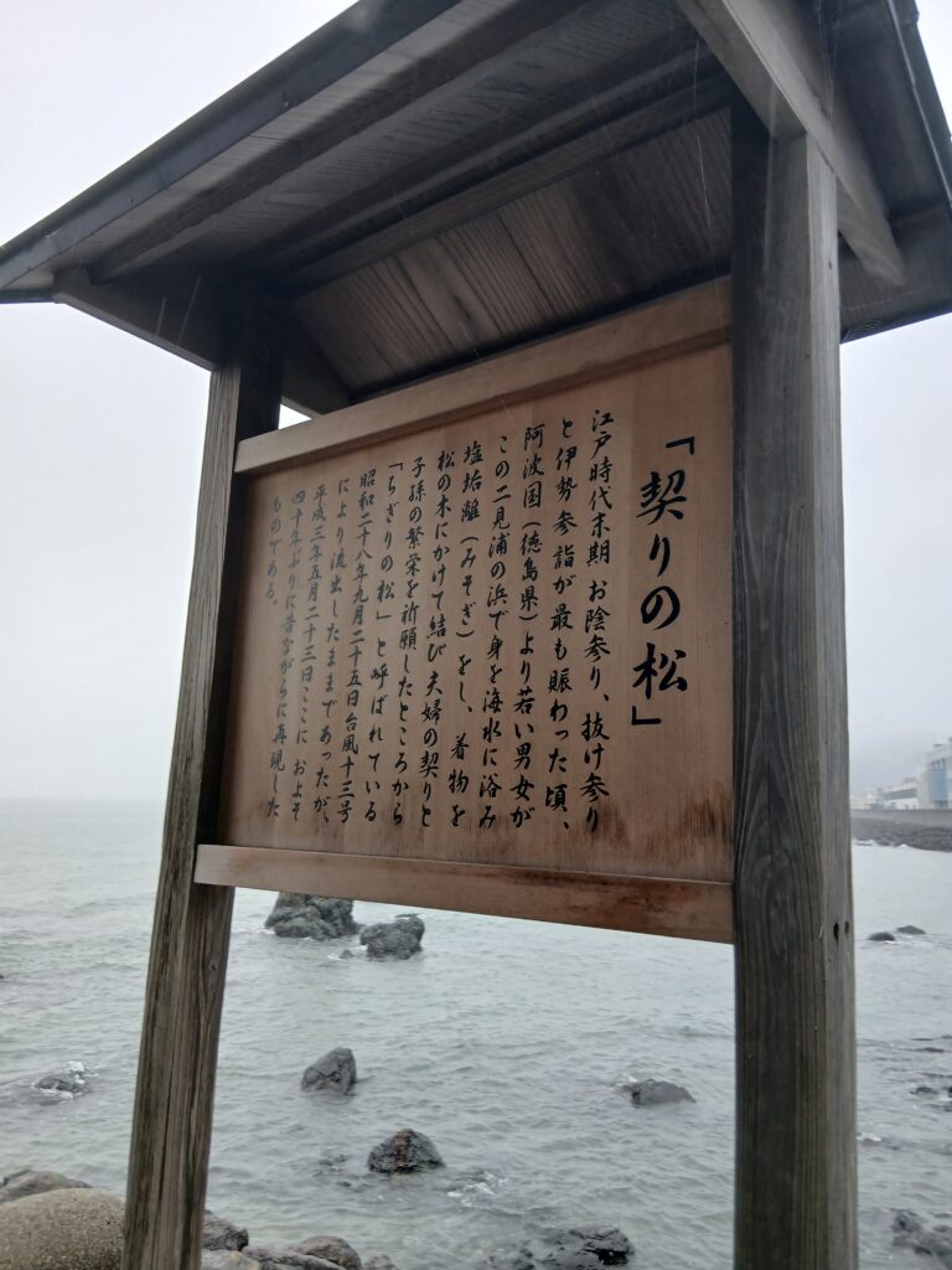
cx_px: 476
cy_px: 635
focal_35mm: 26
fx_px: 953
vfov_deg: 67.3
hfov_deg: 53.1
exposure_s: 1/60
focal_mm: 3.86
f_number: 1.8
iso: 50
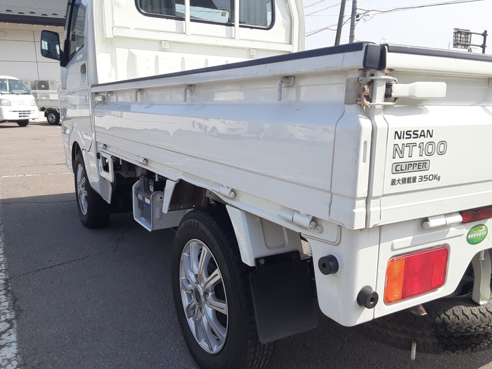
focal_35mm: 29
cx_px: 244
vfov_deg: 48.2
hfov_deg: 61.7
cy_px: 193
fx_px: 412
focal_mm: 2.91
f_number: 1.9
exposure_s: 1/1172
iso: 40
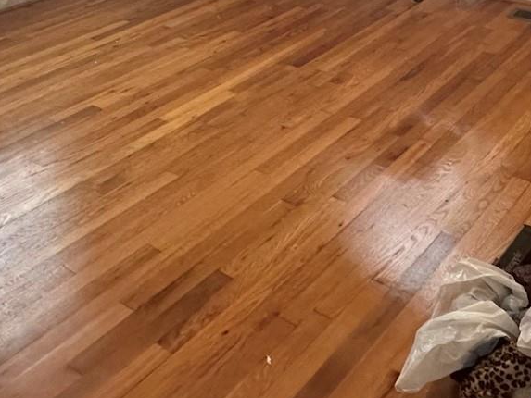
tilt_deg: -11.6
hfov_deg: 38.1
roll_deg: +2.1
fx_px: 767
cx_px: 293
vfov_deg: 25.7
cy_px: -93
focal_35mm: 50
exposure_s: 1/60
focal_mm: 2.22
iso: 200
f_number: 2.2
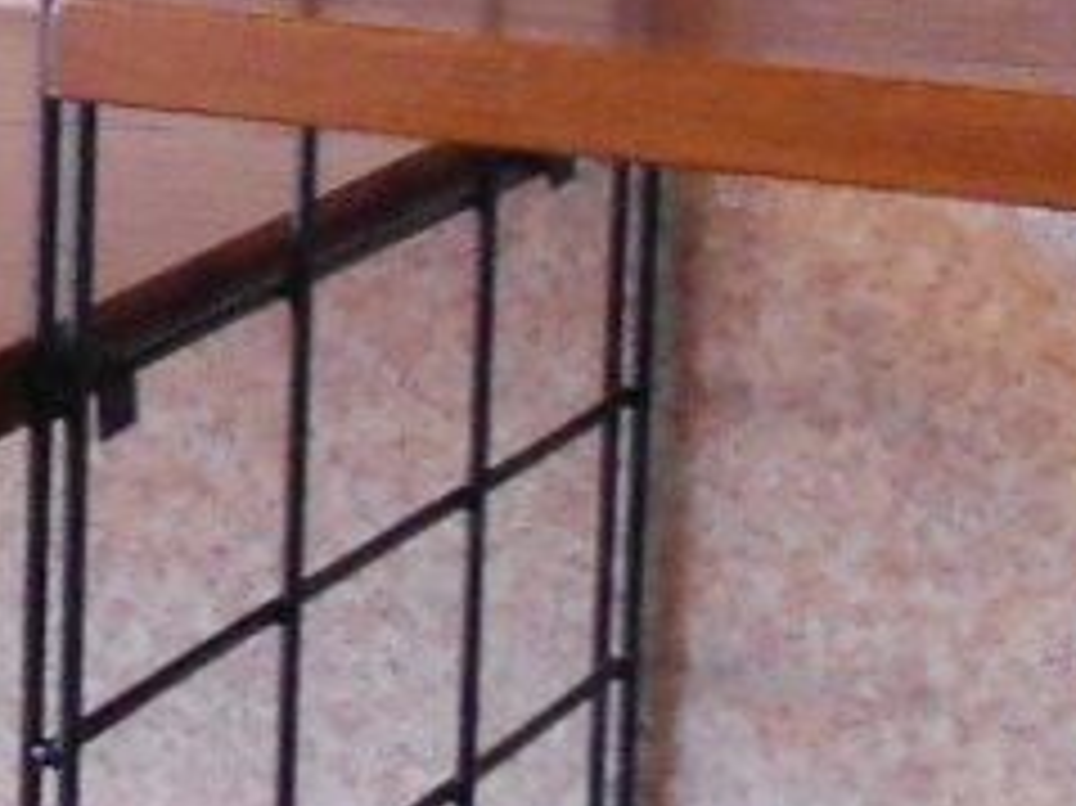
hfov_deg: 11.1
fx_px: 5406
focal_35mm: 174
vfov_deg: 8.4
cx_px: -369
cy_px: -225
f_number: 3.2
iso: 200
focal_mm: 4.6
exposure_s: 1/30
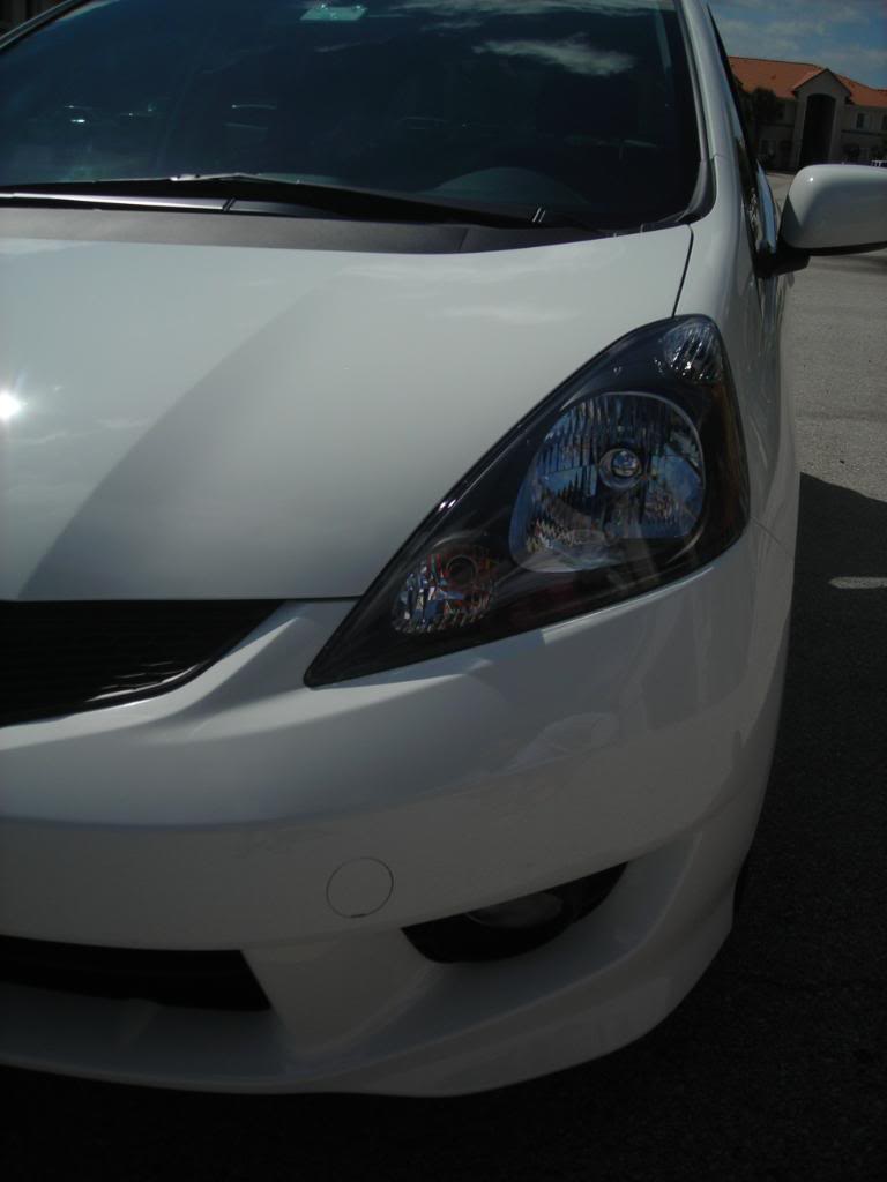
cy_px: 591
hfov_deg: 37.7
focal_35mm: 38
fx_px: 1298
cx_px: 444
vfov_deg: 49.0
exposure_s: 1/758
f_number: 6.4
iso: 50
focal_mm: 6.3
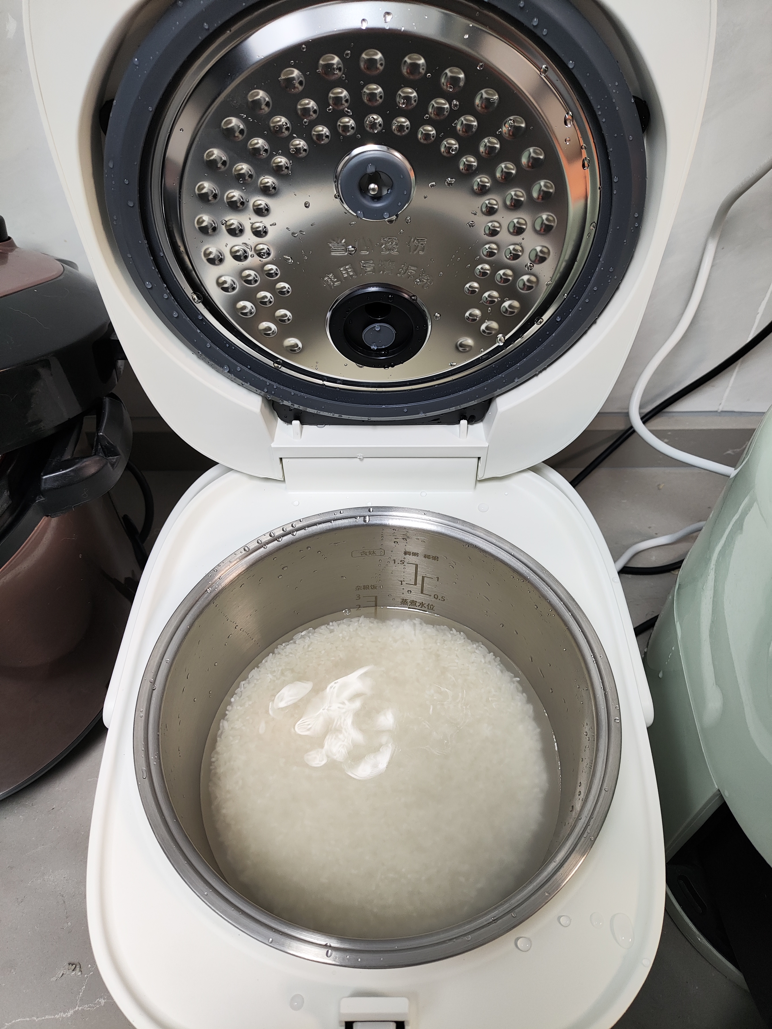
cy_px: 514
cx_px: 386
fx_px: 713
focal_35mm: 24
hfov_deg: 56.9
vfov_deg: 71.6
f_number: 1.8
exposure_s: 1/50
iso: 132
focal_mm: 4.68
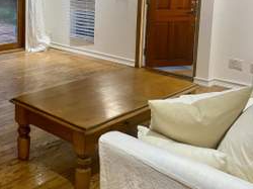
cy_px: 31
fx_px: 365
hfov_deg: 36.7
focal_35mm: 50
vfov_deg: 28.3
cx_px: 46
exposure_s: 1/60
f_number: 1.8
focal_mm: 4.25
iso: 200
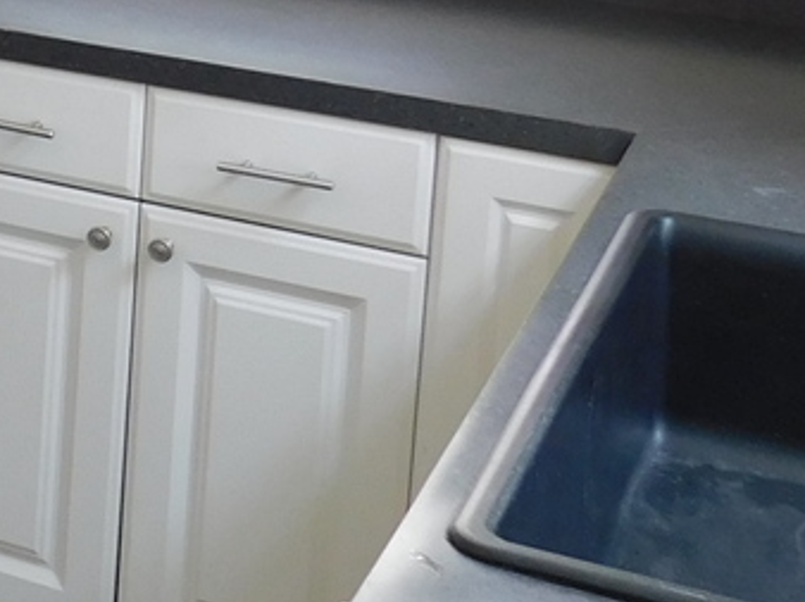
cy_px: -238
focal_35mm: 98
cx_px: -603
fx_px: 2277
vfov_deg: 14.3
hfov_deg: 16.9
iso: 125
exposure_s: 1/50
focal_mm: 4
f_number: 3
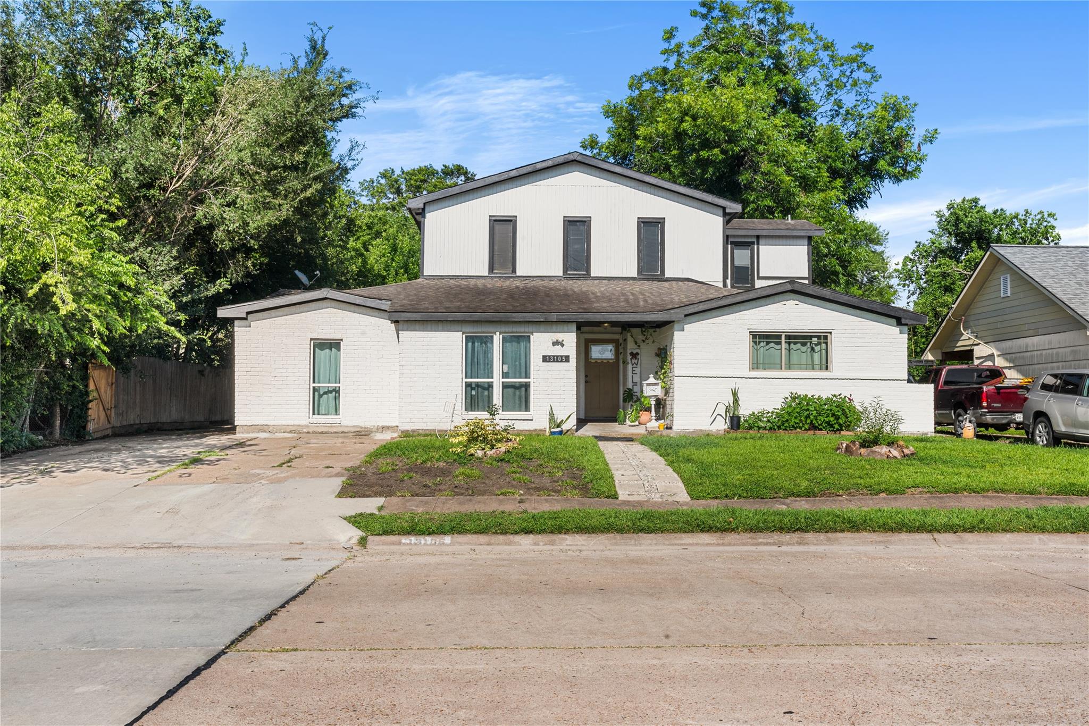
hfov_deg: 55.8
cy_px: 363
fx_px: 1028
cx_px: 544
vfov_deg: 38.9
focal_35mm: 34
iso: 250
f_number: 20
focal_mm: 34
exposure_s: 1/50
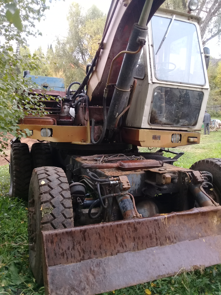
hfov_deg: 45.4
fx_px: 264
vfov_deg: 58.4
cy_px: 148
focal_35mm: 31
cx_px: 110
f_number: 2.2
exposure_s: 1/33
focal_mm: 3.3
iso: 64
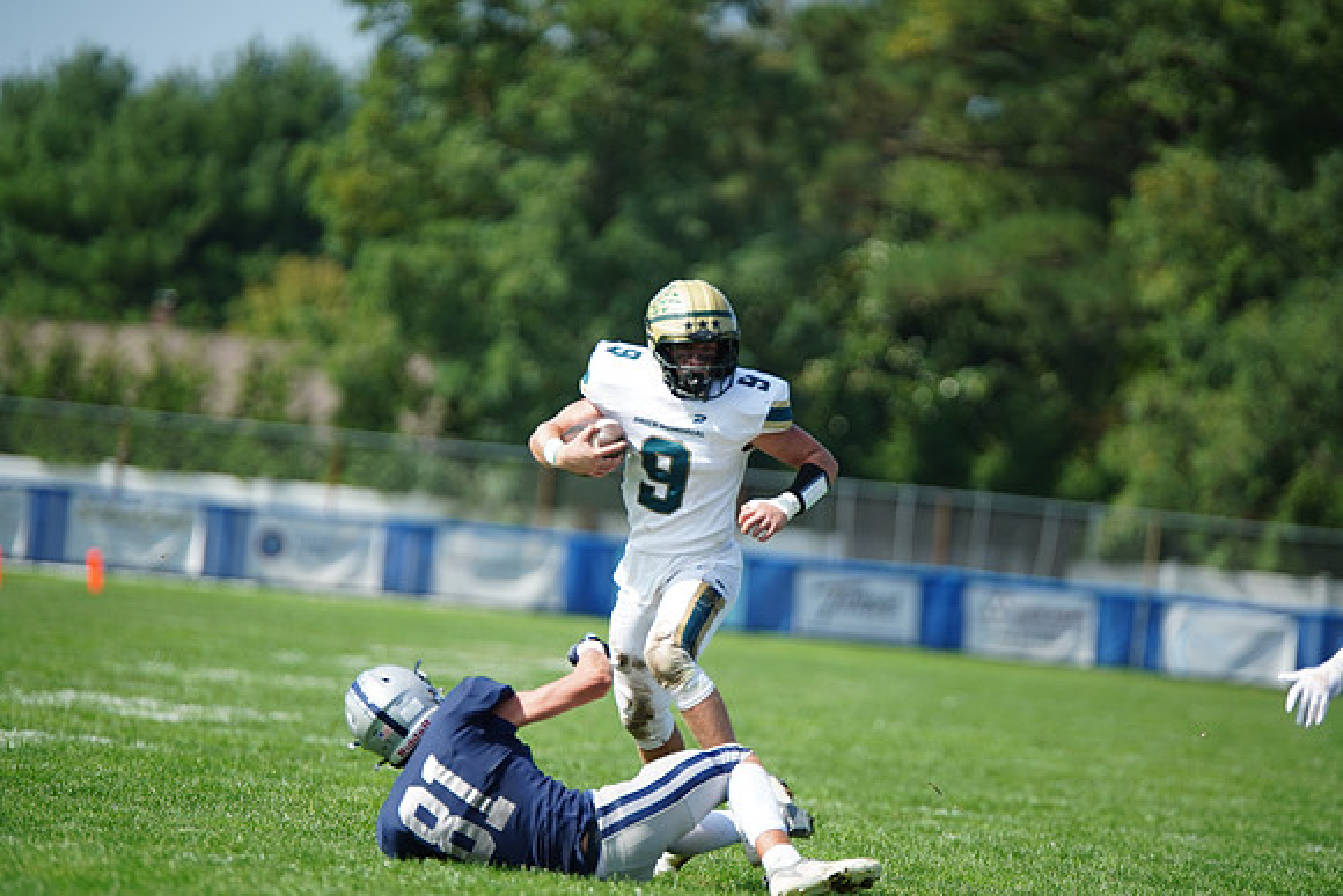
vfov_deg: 5.6
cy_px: 448
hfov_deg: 8.3
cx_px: 672
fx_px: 9216
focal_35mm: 247
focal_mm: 247
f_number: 2.8
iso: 400
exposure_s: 1/3200
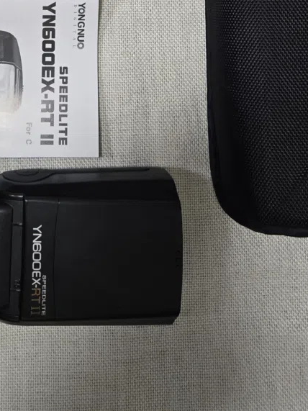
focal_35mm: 55
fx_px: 653
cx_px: 72
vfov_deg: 31.2
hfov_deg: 26.2
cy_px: -39
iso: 320
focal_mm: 5.4
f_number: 1.8
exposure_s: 1/100
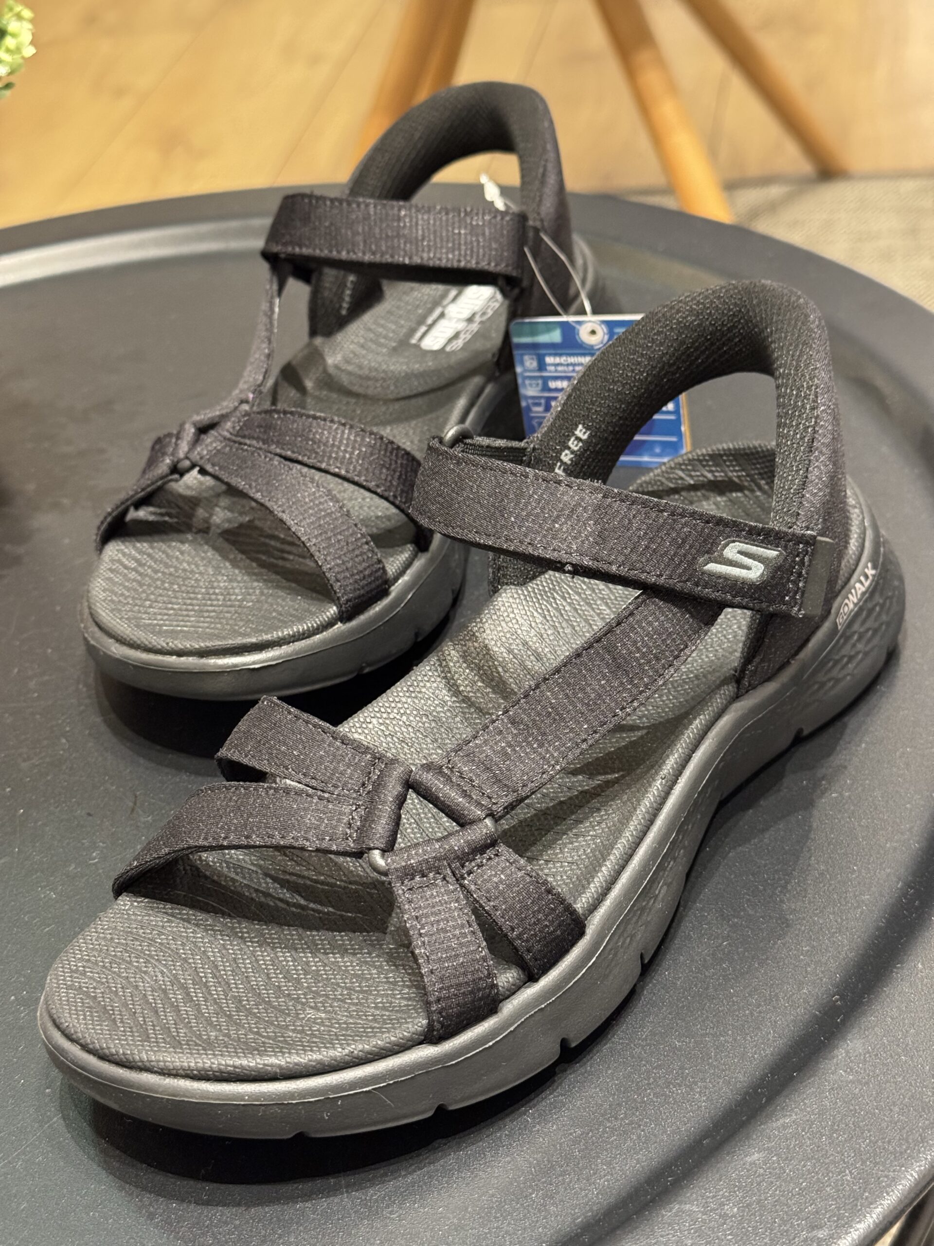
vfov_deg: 39.7
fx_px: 1727
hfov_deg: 30.3
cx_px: 467
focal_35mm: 48
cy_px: 623
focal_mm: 6.76
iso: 500
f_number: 1.78
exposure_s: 1/33
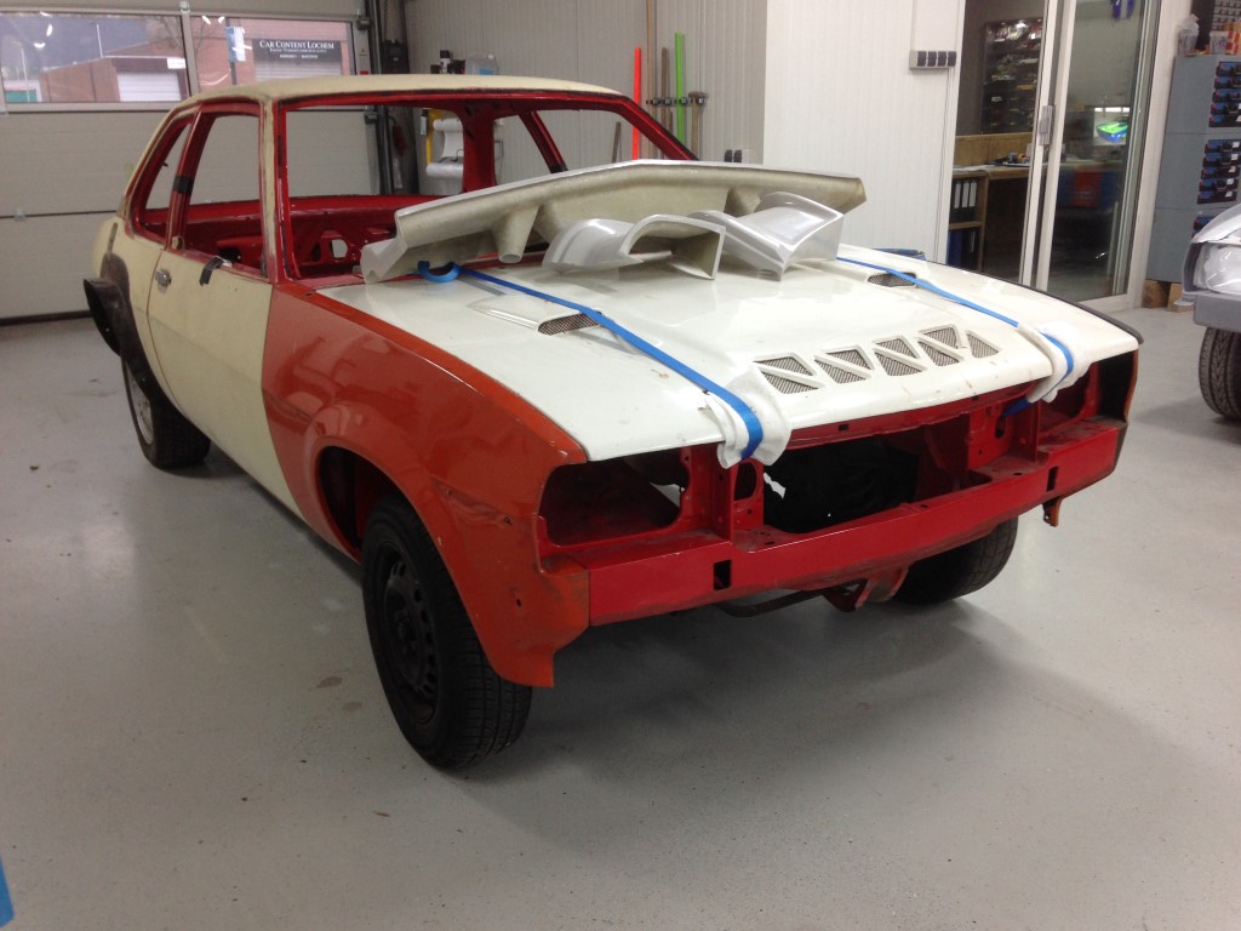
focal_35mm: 33
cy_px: 466
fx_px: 1183
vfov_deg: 42.9
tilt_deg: -18.4
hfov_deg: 55.4
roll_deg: +2.2
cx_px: 620
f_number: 2.4
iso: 80
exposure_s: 1/20
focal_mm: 4.12
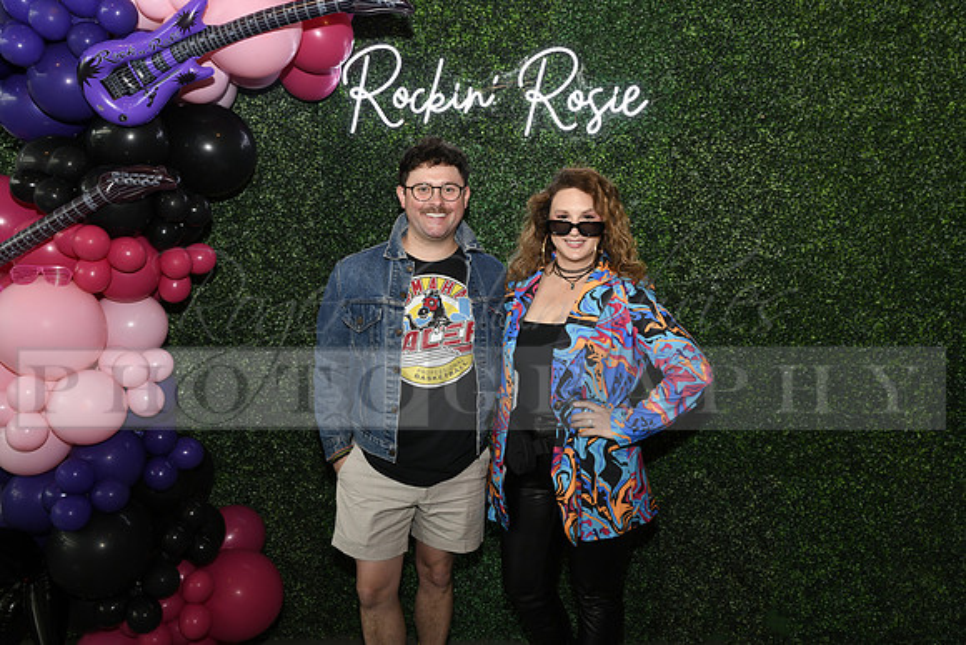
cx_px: 483
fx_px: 778
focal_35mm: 29
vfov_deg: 45.0
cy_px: 322
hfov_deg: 63.6
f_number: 6.3
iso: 500
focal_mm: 29
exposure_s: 1/60
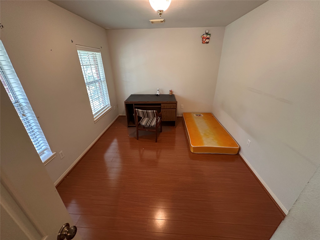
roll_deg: +0.0
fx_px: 129
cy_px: 120
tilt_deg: -24.9
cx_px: 160
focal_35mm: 14
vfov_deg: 85.7
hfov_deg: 102.1
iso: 500
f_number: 2.2
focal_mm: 2.22
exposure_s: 1/60
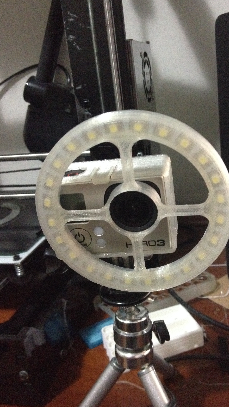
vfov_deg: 51.6
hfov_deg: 30.3
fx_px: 421
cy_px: 201
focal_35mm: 39
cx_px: 145
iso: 800
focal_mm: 4.28
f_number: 2.4
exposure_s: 1/15
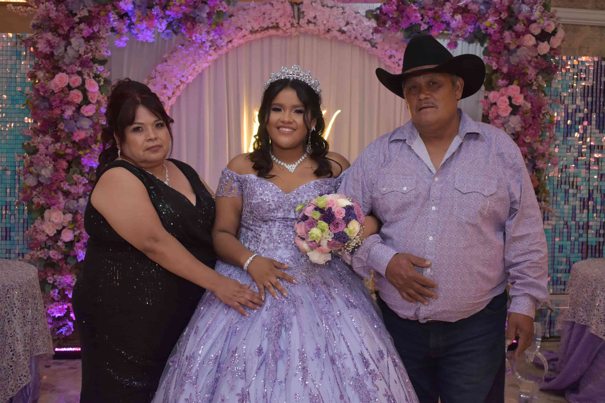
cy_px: 202
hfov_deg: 46.4
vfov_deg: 31.9
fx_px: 706
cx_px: 302
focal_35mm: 42
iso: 800
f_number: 4.5
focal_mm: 28
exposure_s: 1/60
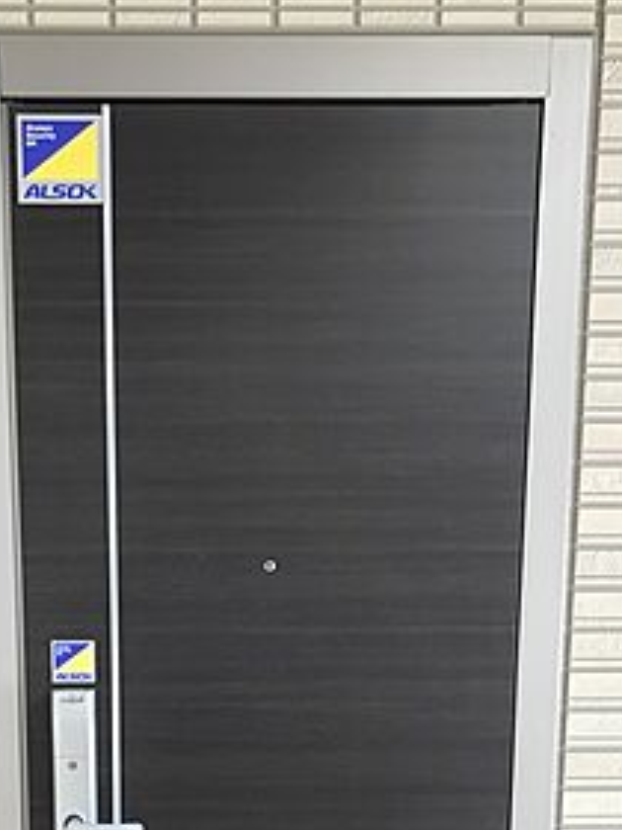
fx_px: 1150
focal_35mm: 48
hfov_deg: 30.0
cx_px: 207
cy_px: 697
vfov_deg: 37.8
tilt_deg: -9.2
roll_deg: -0.3
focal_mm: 3.99
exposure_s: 1/30
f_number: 1.8
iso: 32
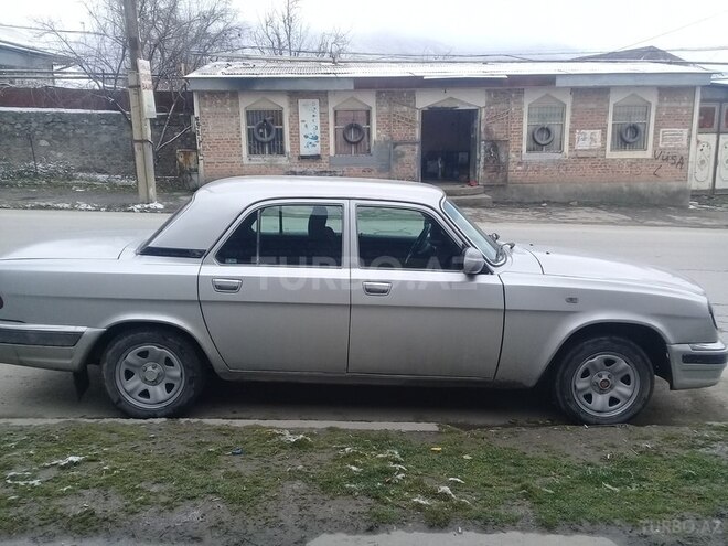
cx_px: 364
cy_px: 273
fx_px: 652
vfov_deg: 45.4
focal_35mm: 31
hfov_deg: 58.4
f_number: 2.2
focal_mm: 3.3
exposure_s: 1/176
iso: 50
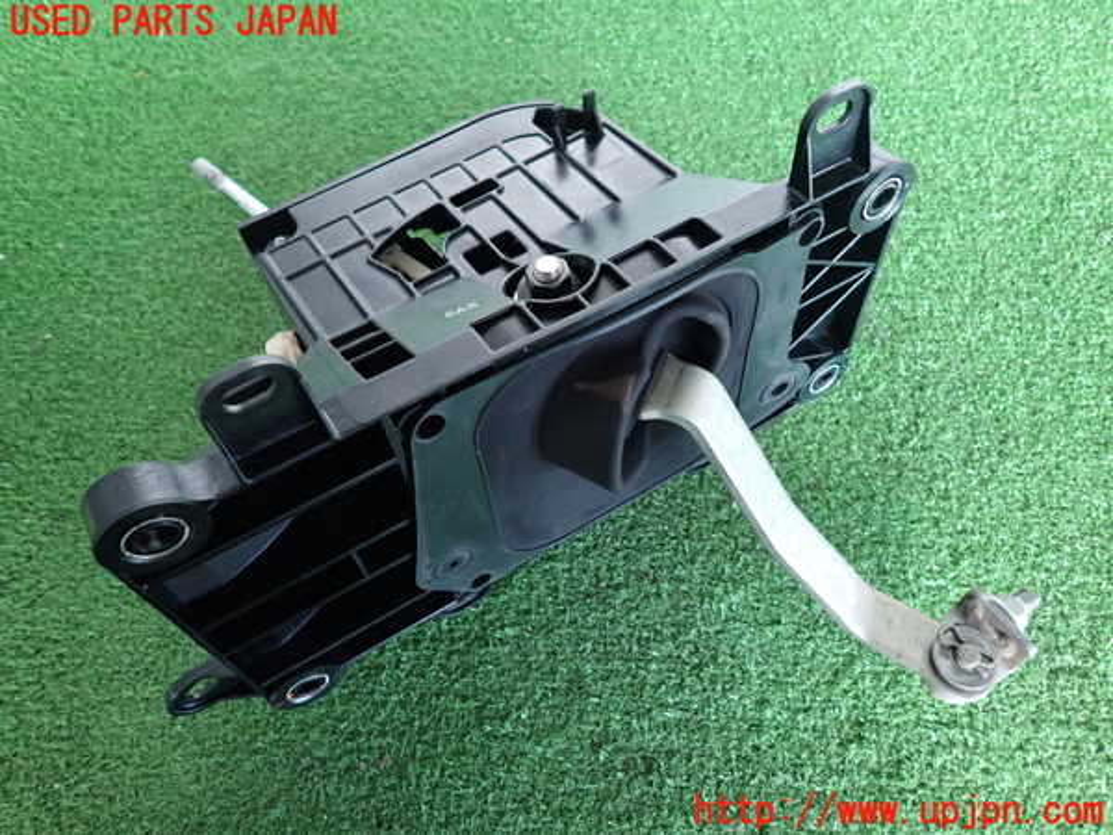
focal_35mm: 25
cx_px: 556
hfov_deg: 69.4
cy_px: 418
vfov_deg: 54.9
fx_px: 804
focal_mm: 4.5
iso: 200
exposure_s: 1/30
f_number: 2
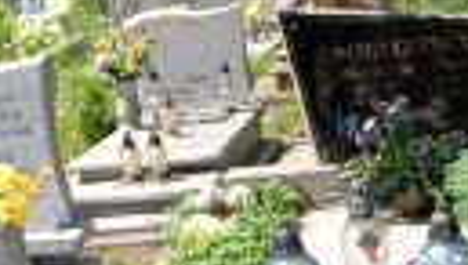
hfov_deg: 21.8
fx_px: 1205
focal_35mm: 97
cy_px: 247
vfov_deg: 12.4
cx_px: 330
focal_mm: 6.14
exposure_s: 1/251
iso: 50
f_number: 1.65
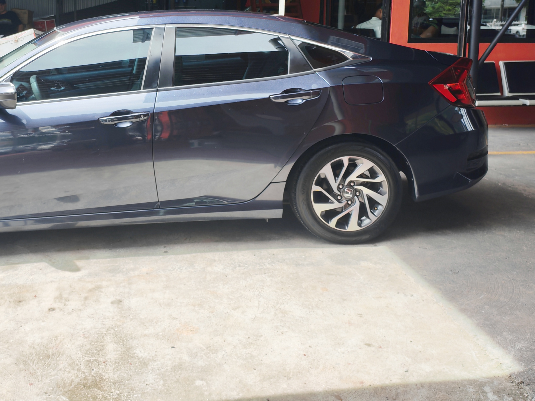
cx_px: 133
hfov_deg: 40.1
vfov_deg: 31.1
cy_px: 108
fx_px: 711
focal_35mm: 46
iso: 50
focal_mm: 6.12
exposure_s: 1/320
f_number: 1.9
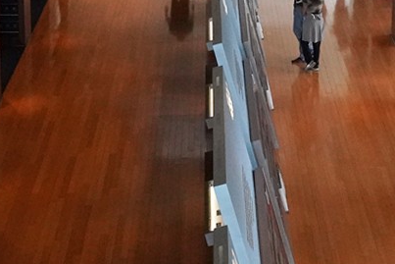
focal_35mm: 139
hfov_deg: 14.7
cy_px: 126
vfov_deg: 9.9
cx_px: 230
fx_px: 1526
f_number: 14
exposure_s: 1/100
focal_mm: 28
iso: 6400
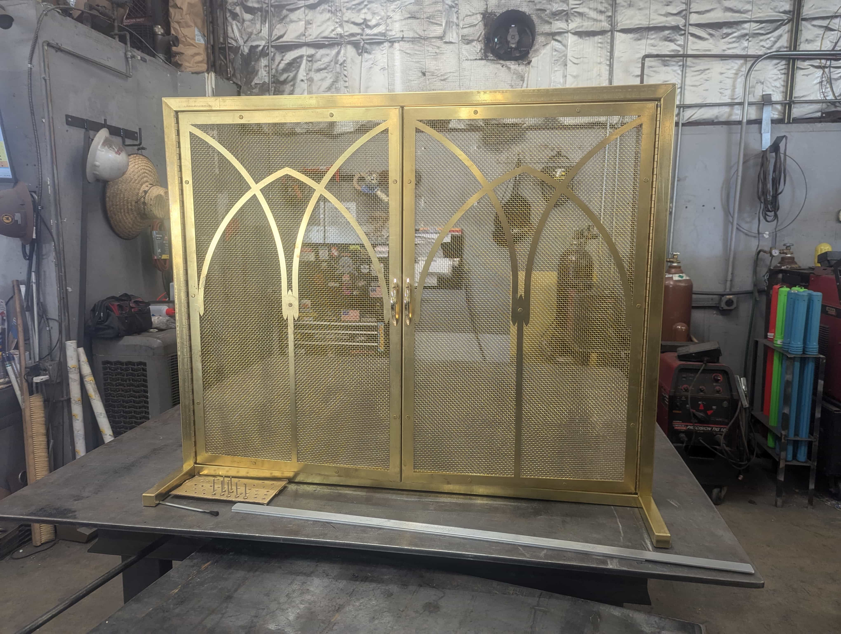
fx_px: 584
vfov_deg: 56.9
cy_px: 317
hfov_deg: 71.5
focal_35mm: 24
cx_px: 420
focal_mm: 6.81
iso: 88
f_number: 1.85
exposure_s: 1/55.5
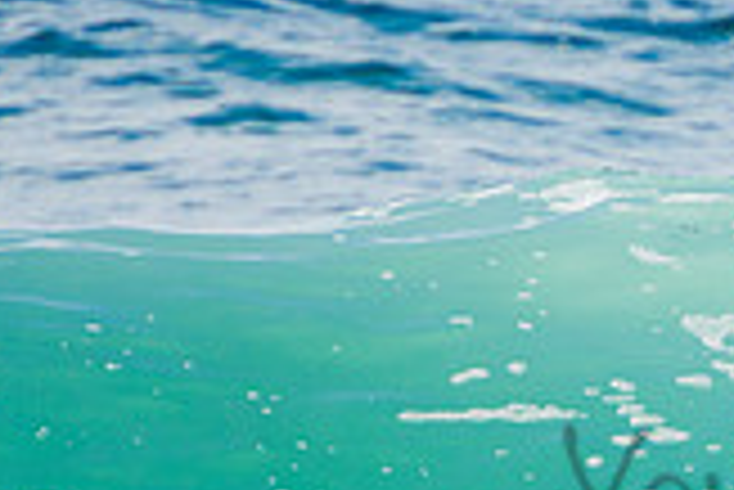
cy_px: 456
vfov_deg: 0.6
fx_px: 43486
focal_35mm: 2131
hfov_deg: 1.0
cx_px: 1027
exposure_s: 1/2000
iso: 280
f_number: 5.6
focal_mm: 400
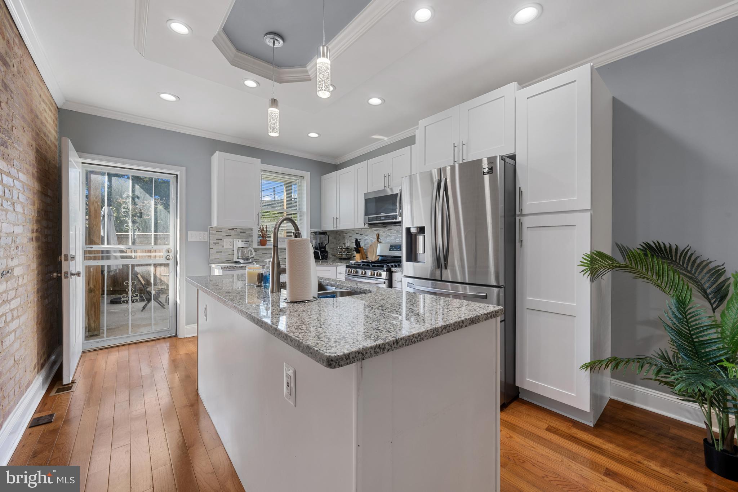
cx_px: 369
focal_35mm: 14
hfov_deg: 104.3
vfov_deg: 81.2
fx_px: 287
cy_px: 246
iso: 320
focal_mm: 14
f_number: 10
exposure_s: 1/2.5
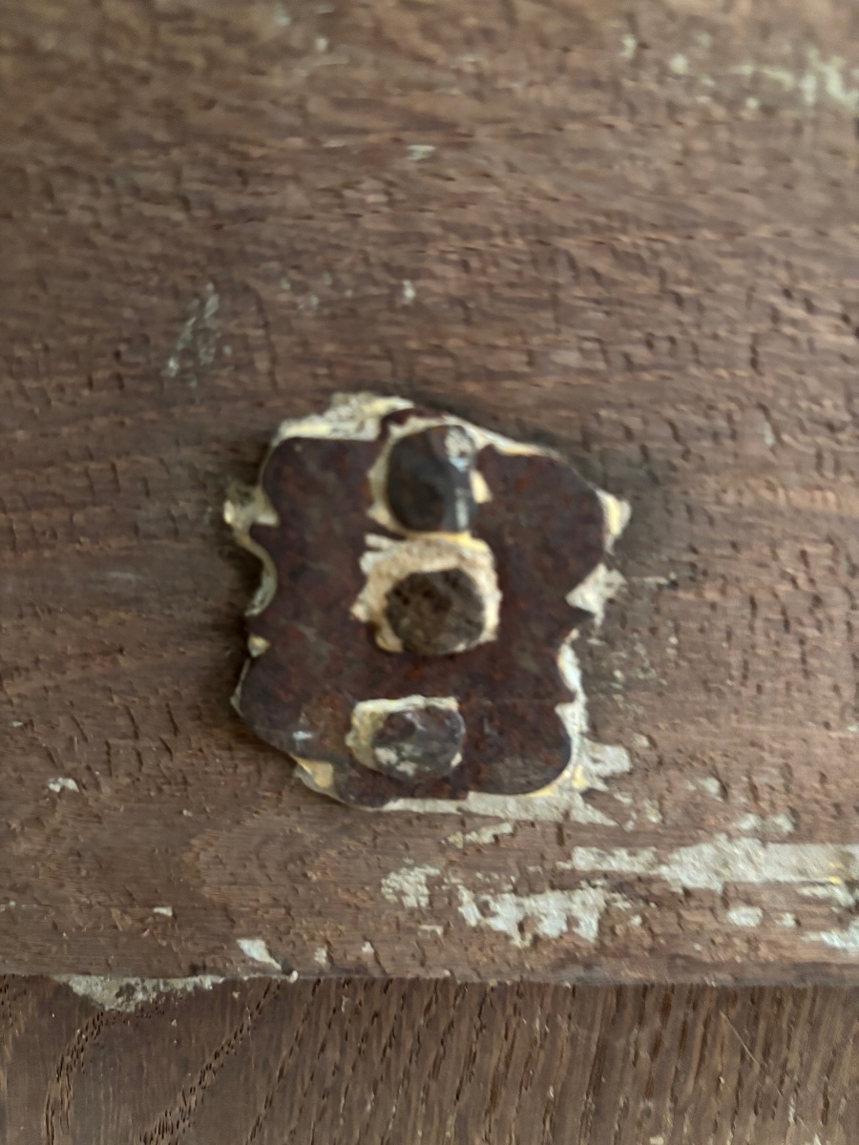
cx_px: 430
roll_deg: +0.3
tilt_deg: -15.3
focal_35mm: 26
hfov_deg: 53.1
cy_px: 572
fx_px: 860
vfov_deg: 67.3
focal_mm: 5.96
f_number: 1.6
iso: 640
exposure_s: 1/25
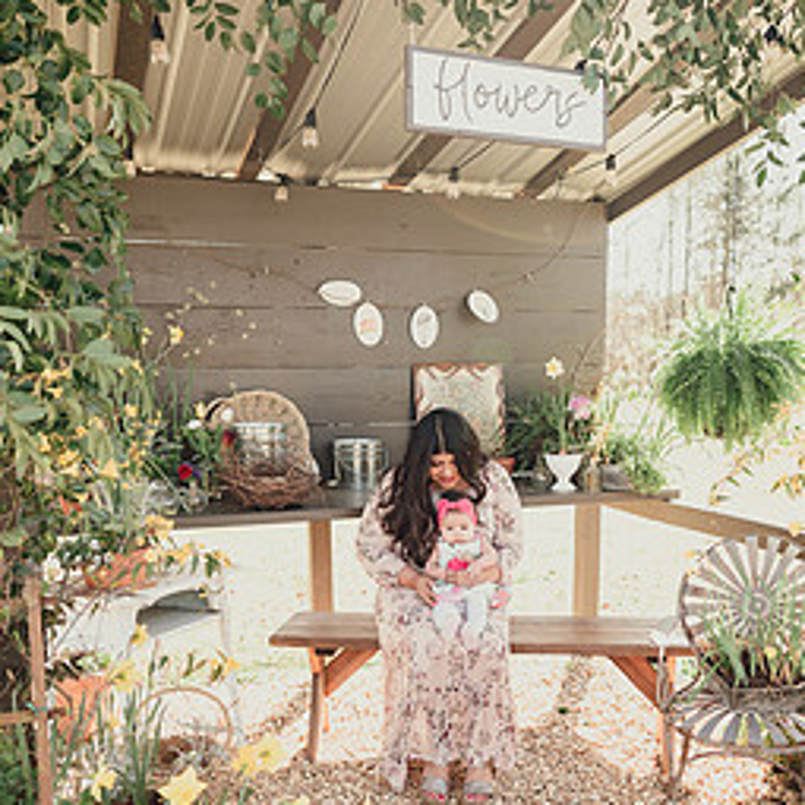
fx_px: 947
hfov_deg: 45.9
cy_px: 521
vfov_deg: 45.5
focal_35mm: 36
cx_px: 461
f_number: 2.5
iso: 100
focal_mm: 24
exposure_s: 1/500
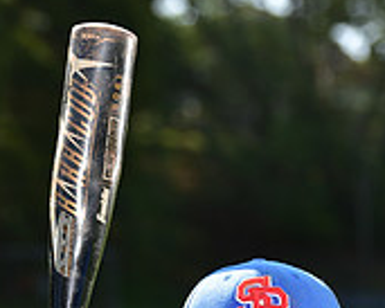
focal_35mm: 318
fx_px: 3626
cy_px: 623
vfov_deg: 4.8
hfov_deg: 6.1
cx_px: 251
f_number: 5
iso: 80
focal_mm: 100
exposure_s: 1/250
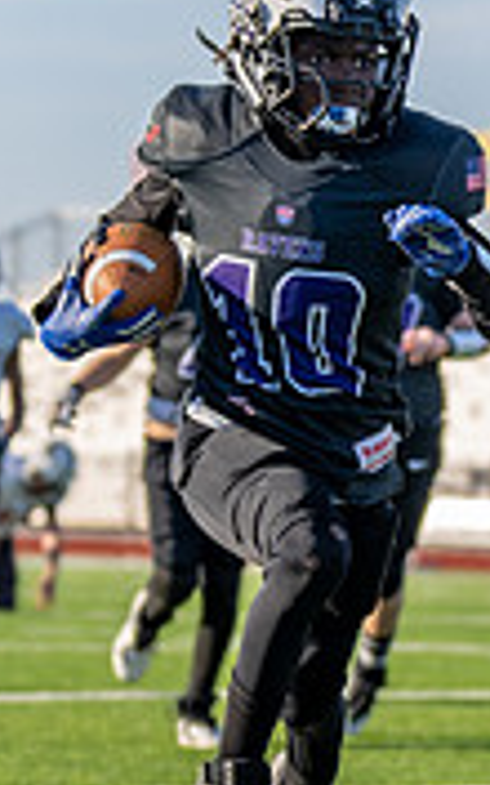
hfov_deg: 4.1
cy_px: 433
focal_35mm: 317
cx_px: 228
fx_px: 6773
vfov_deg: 6.6
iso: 100
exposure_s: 1/1250
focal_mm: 70
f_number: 2.8
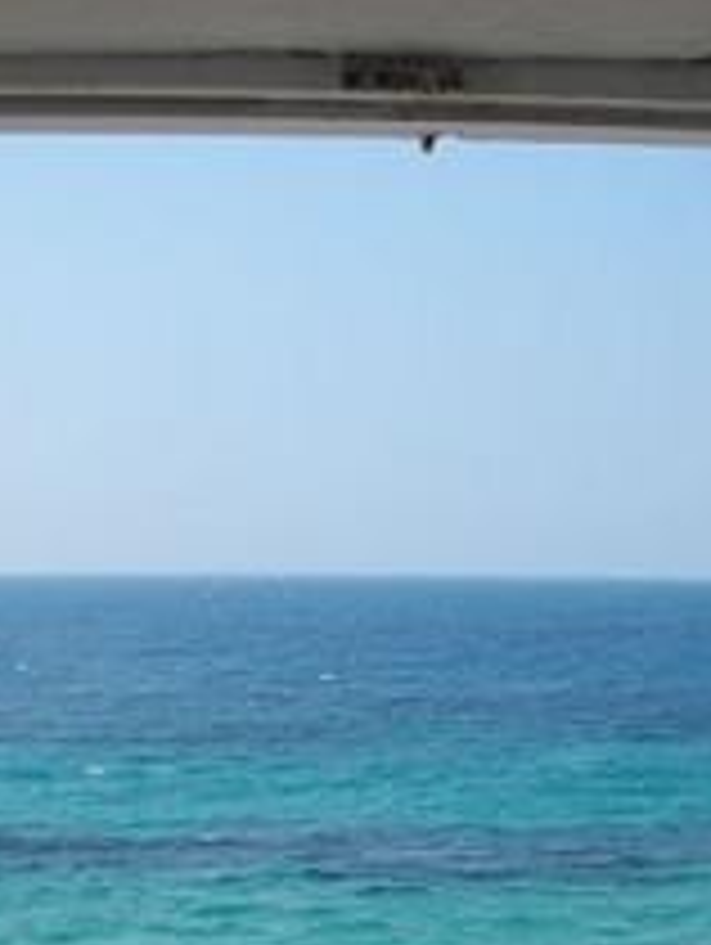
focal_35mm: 83
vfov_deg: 22.8
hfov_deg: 17.8
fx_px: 2268
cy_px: 891
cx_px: 369
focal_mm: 5.8
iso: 50
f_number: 8.5
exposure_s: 1/87
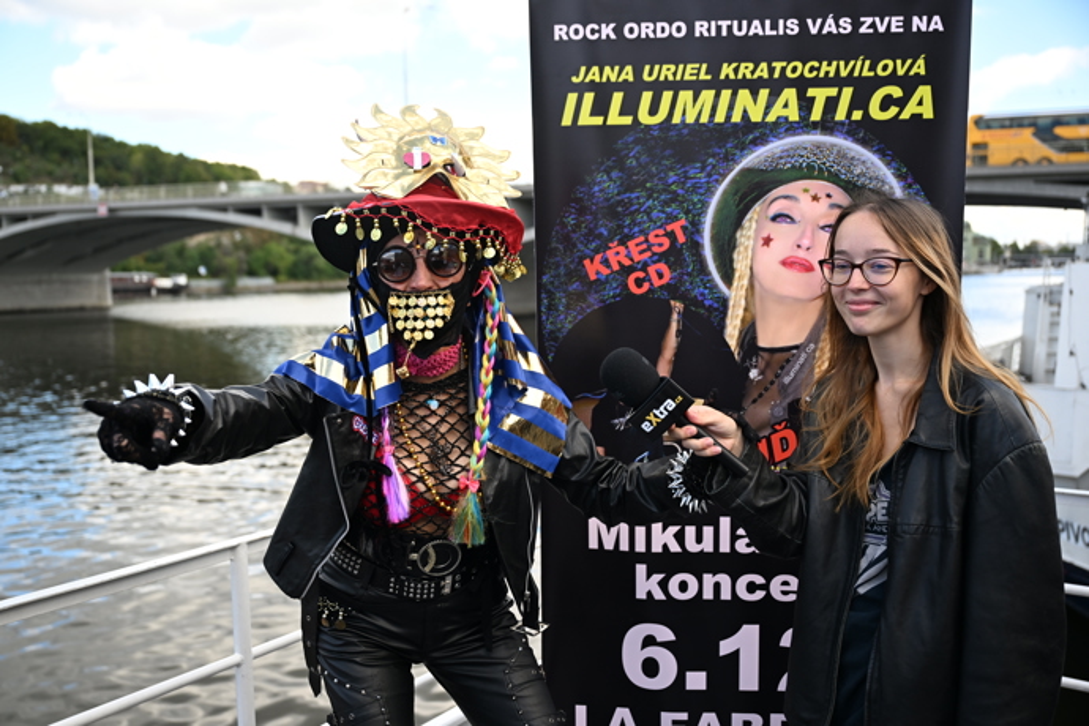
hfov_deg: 56.5
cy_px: 363
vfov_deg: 39.4
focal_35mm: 34
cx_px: 544
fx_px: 1013
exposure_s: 1/1000
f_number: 3.2
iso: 320
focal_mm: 33.5
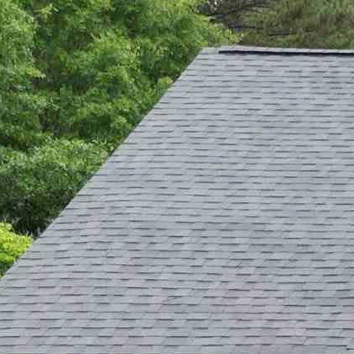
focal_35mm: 155
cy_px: 527
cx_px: 963
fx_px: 1793
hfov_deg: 9.5
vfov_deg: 10.9
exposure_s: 1/1250
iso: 140
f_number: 1.7
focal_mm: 6.72
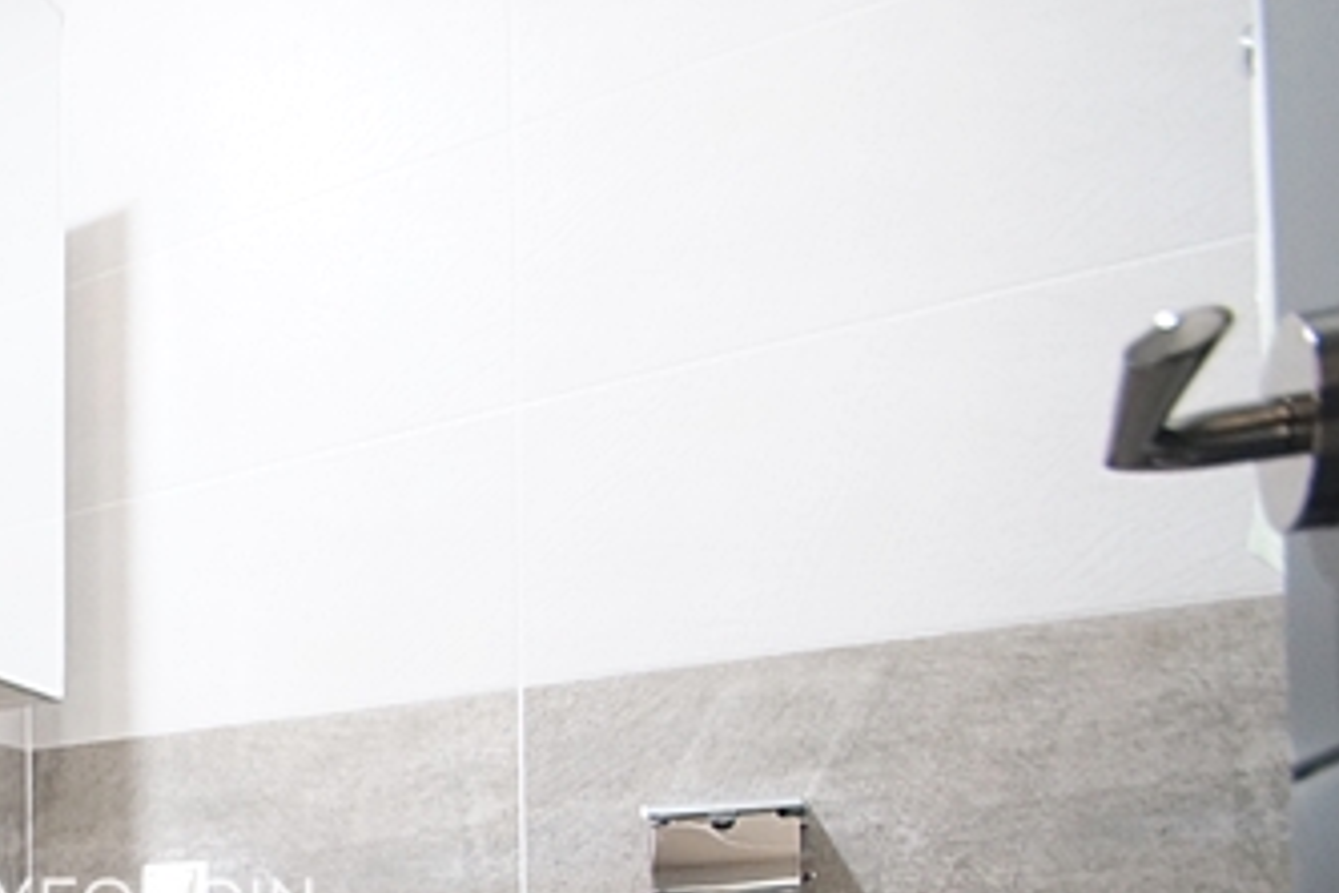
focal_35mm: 36
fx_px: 1339
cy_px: 929
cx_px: -181
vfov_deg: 33.2
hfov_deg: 40.9
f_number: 4
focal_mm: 10
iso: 800
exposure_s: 1/13
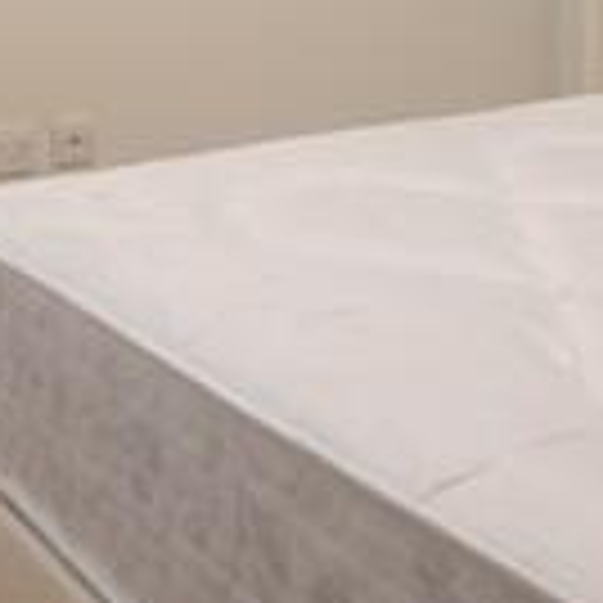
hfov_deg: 27.9
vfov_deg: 25.6
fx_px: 1202
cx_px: 189
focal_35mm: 61
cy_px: -99
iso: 800
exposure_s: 1/100
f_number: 5
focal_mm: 10
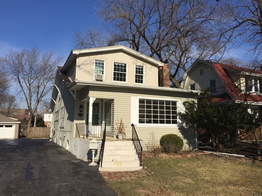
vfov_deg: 48.2
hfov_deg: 61.7
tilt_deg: +7.5
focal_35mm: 29
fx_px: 219
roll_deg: -0.7
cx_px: 131
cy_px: 98
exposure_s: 1/3597
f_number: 2.2
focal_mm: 4.15
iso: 32
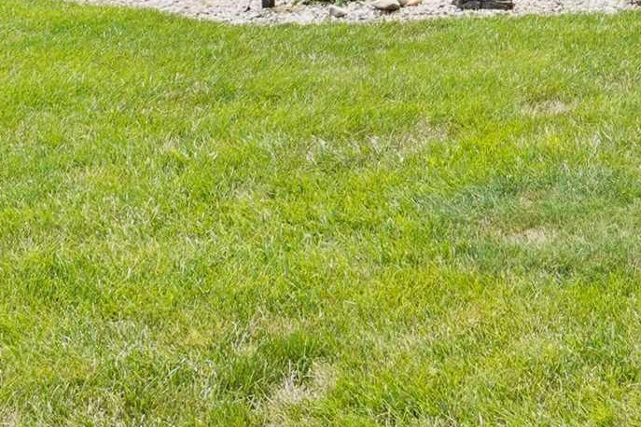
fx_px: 1353
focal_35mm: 76
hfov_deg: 26.2
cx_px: 500
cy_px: -361
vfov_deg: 15.3
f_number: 9
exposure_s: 1/125
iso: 400
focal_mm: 17
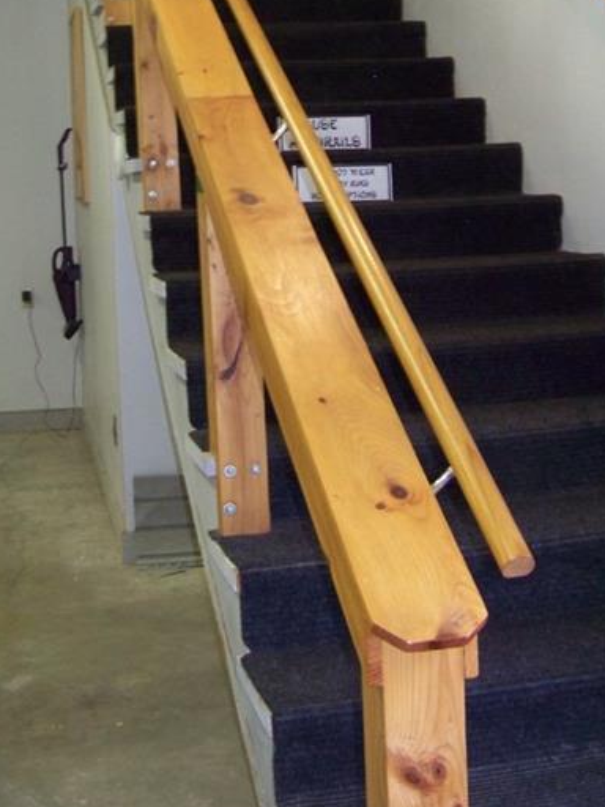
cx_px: 262
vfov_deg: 34.9
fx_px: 1258
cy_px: 216
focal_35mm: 54
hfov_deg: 27.0
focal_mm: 5.85
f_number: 2.8
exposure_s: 1/30
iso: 200
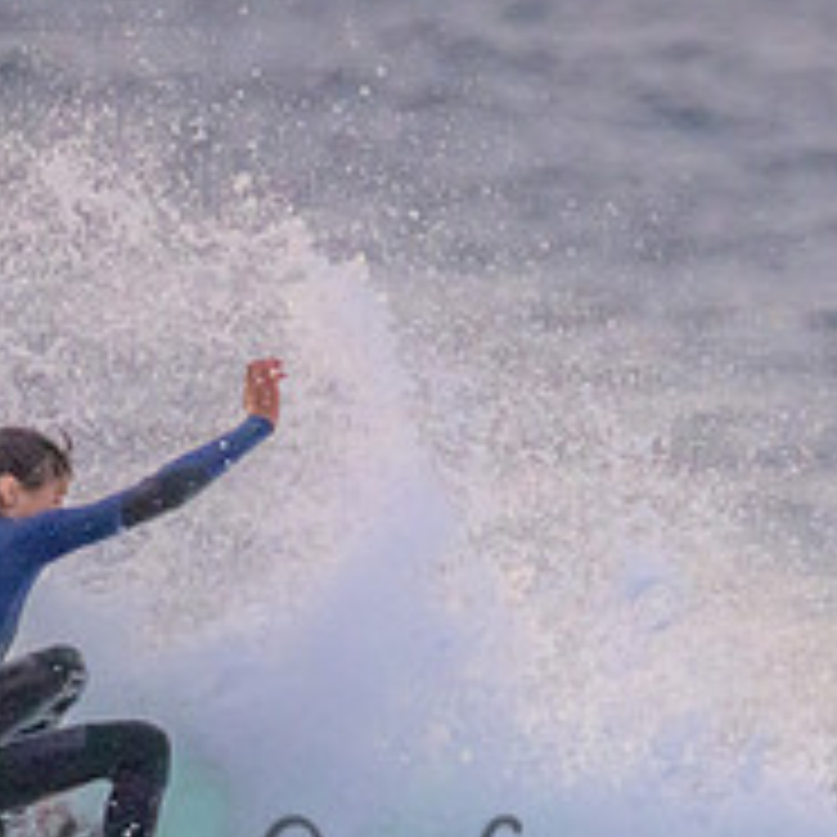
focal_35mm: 2117
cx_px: 454
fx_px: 57913
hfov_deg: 0.8
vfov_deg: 0.8
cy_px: 848
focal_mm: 800
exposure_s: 1/1600
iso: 11400
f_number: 11
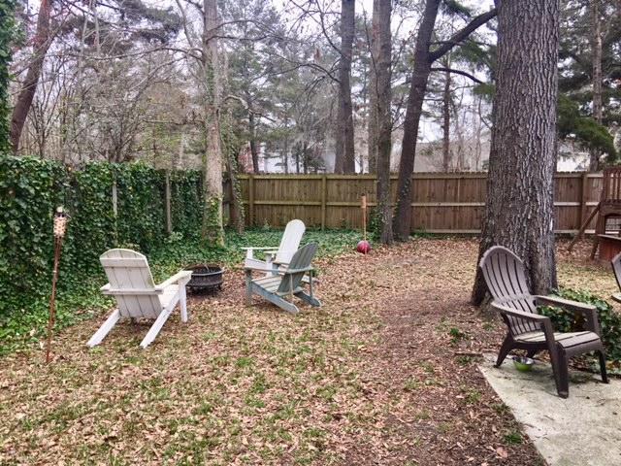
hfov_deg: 61.7
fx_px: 520
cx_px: 310
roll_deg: -0.9
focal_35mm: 29
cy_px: 233
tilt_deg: -5.9
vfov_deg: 48.2
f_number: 2.2
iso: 25
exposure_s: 1/34
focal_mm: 4.15
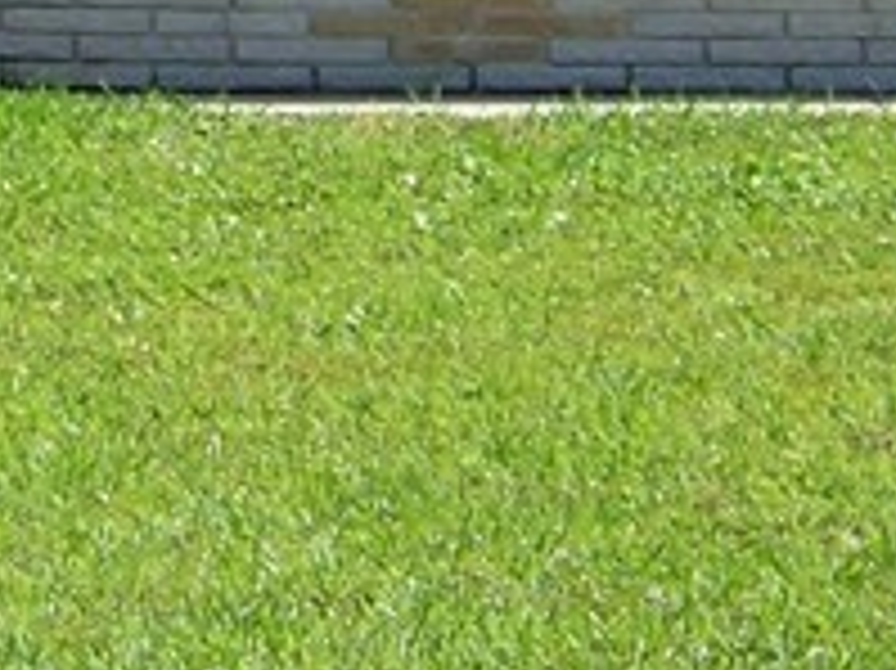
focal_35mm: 360
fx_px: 9313
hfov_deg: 5.5
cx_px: -45
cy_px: -472
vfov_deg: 4.1
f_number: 3.2
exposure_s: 1/640
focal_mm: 11.7
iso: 64
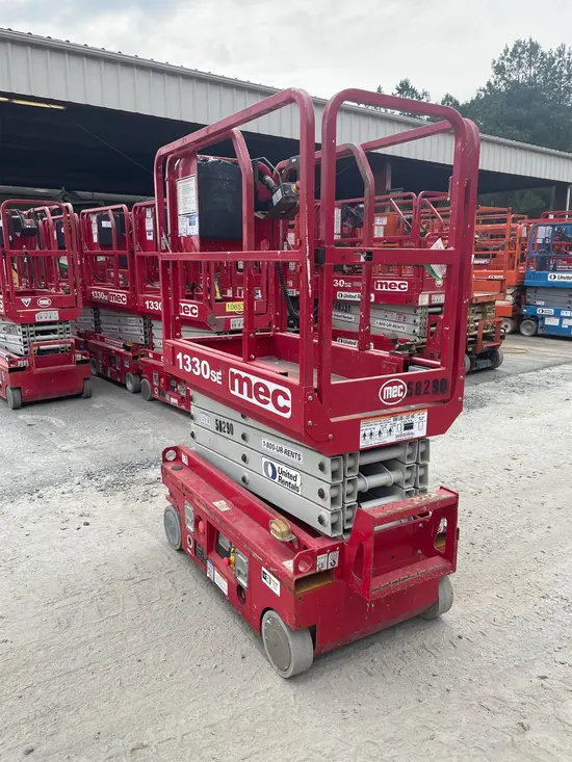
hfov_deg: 53.1
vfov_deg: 67.3
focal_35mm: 26
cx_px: 286
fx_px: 573
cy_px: 381
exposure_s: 1/678
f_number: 1.6
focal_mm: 4.2
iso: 32
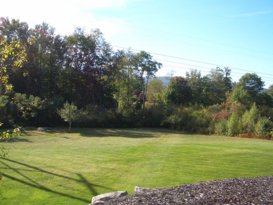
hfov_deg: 51.4
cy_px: 100
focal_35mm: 36
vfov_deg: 39.7
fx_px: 284
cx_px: 135
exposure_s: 1/160
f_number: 4.3
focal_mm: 5.8
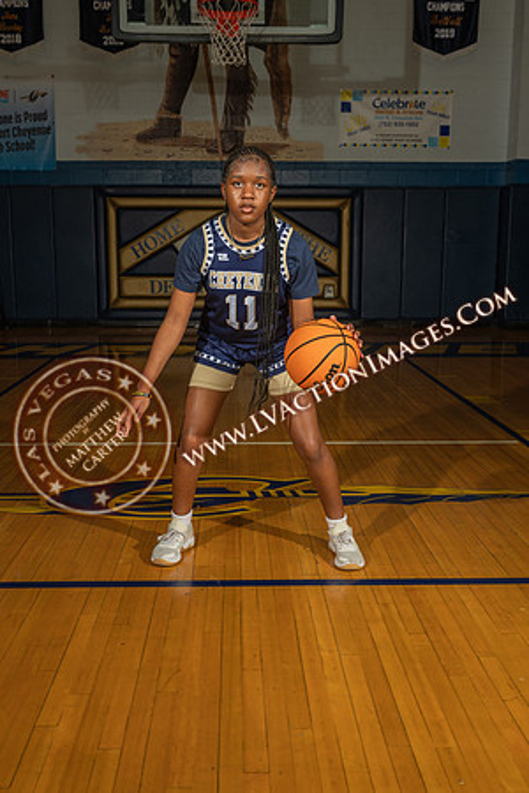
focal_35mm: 38
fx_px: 838
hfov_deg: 35.1
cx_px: 264
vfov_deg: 50.7
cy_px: 396
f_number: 7.1
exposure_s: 1/200
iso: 160
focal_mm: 38
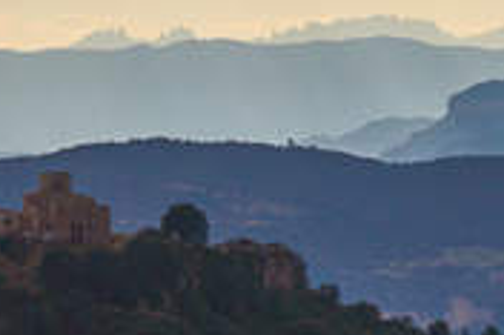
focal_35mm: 398
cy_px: 179
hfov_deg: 5.2
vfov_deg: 3.4
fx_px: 5567
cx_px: 361
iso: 200
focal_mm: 100
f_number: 11
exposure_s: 1/500
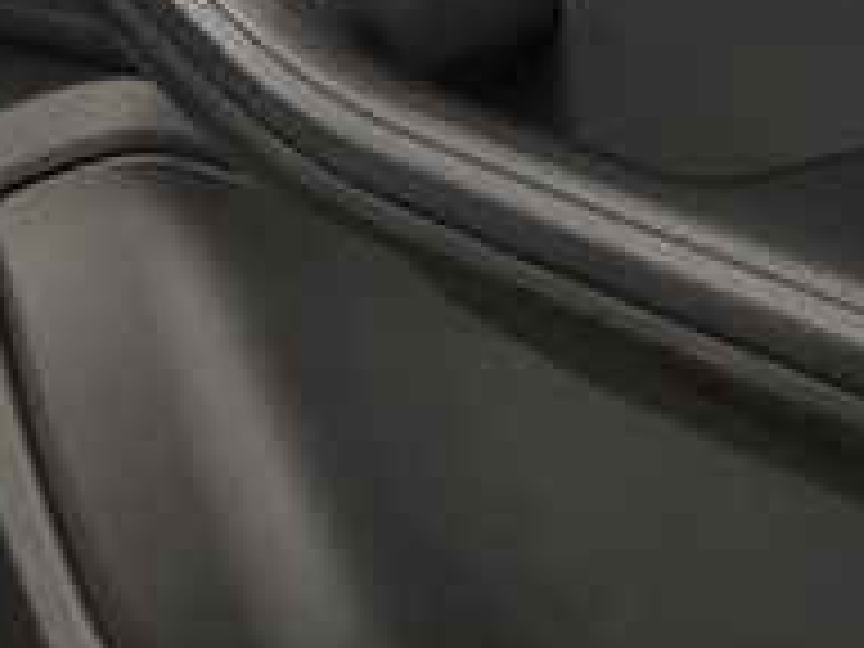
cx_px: 194
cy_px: 54
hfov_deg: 13.6
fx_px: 3594
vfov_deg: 10.2
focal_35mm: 144
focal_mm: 6.3
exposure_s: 1/50
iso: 1600
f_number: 1.7
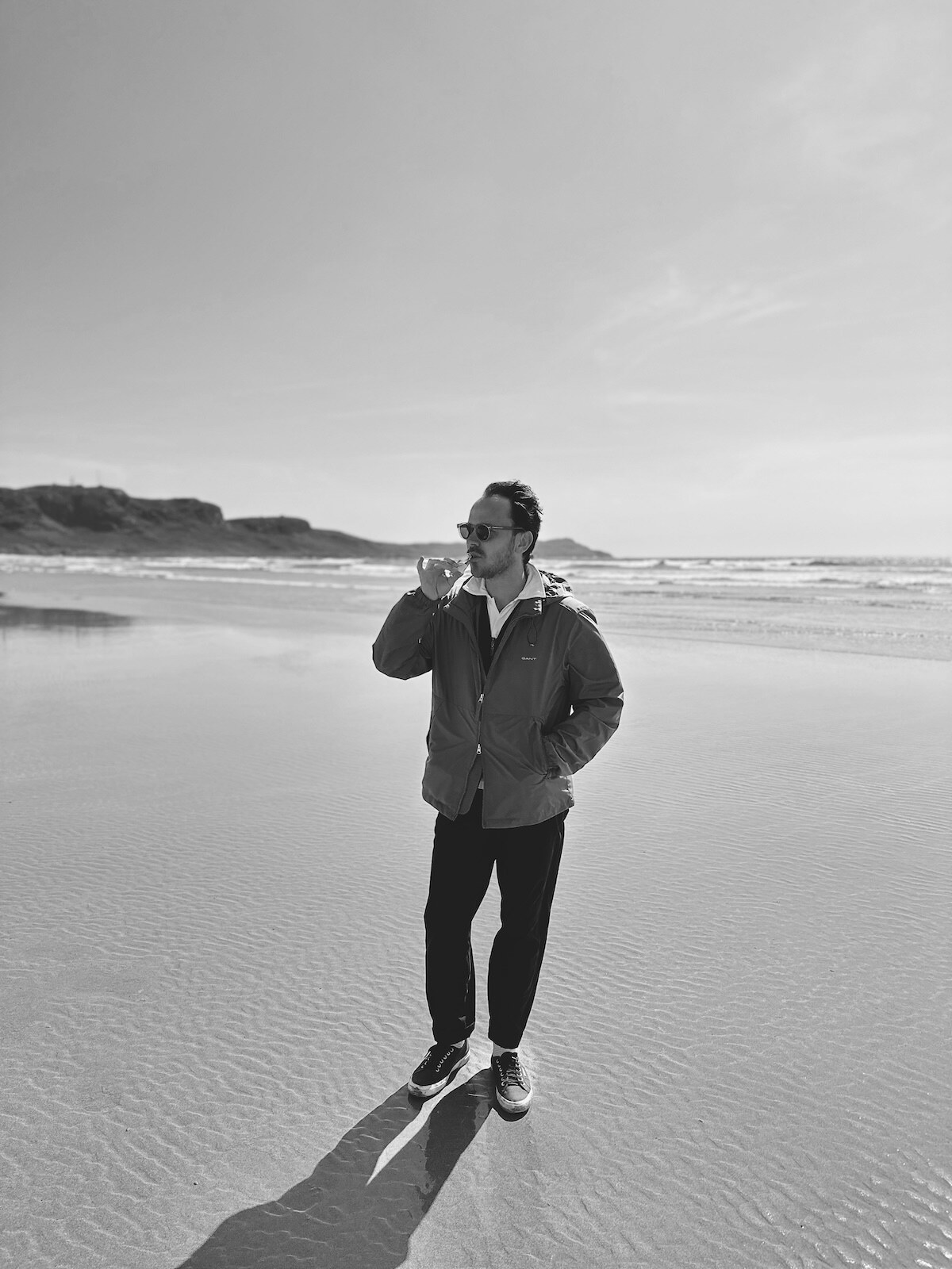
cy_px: 634
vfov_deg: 71.6
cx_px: 476
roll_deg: +0.6
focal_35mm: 24
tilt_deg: -5.5
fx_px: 880
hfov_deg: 56.8
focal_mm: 6.86
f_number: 1.78
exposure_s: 1/10753
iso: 80
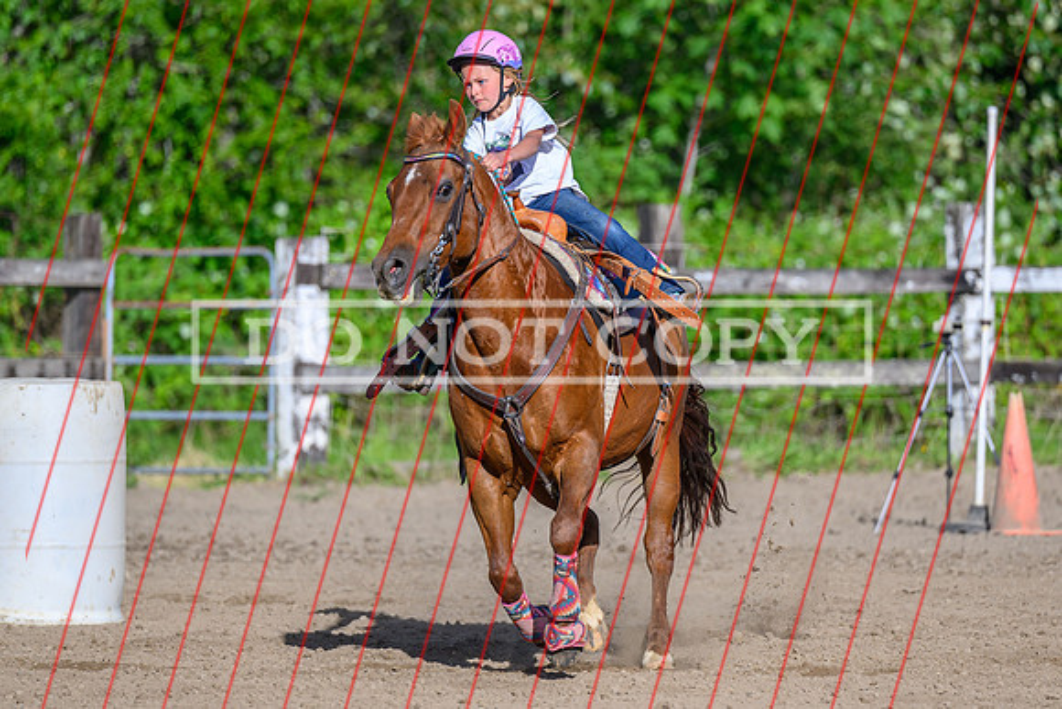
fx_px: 8868
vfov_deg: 4.6
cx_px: 598
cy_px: 326
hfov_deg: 6.9
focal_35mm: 301
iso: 160
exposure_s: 1/2500
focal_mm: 200
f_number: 2.8
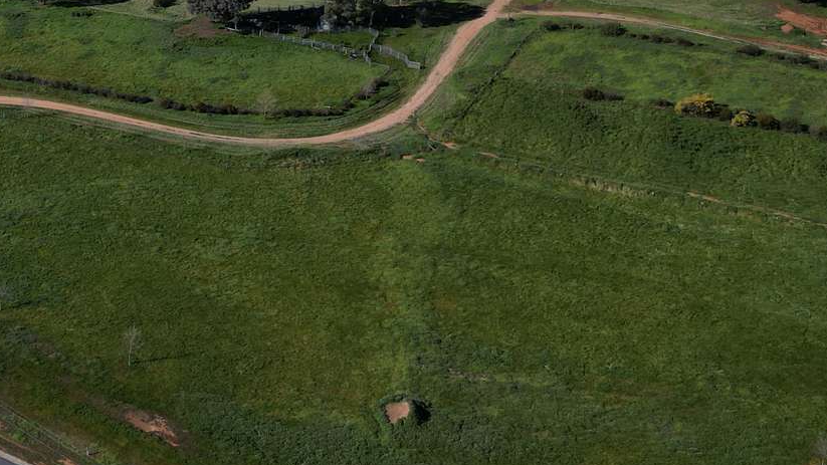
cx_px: 54
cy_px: 61
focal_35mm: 61
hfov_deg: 32.3
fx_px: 1338
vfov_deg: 19.4
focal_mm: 6.72
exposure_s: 1/5000
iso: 110
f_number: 1.7
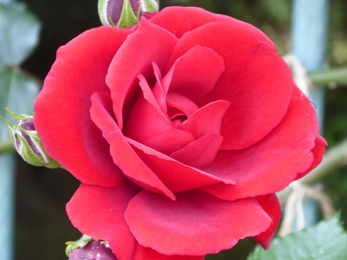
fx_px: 1724
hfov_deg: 11.5
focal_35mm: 172
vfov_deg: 8.6
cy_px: 130
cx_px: 174
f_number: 5.6
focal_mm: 30.9
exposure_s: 1/80
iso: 320
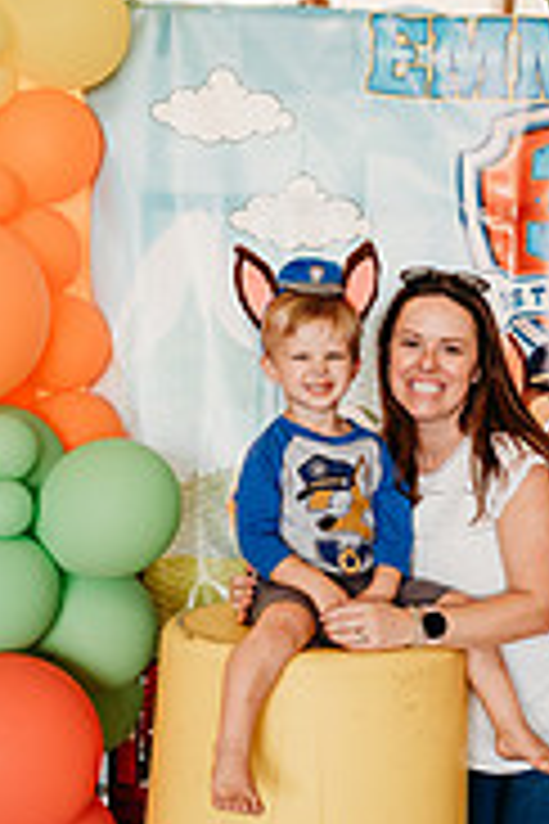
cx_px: 378
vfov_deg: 33.8
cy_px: 486
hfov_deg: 22.9
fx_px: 1350
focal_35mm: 59
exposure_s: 1/320
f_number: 2.2
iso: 500
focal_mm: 24
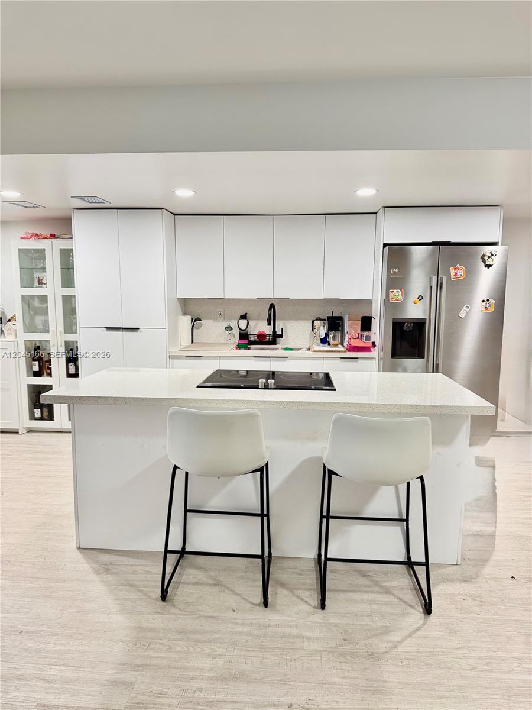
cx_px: 266
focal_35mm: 24
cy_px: 355
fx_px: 492
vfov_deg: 71.6
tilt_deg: -8.0
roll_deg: -0.4
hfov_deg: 56.8
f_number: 1.78
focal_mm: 6.76
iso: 400
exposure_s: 1/60
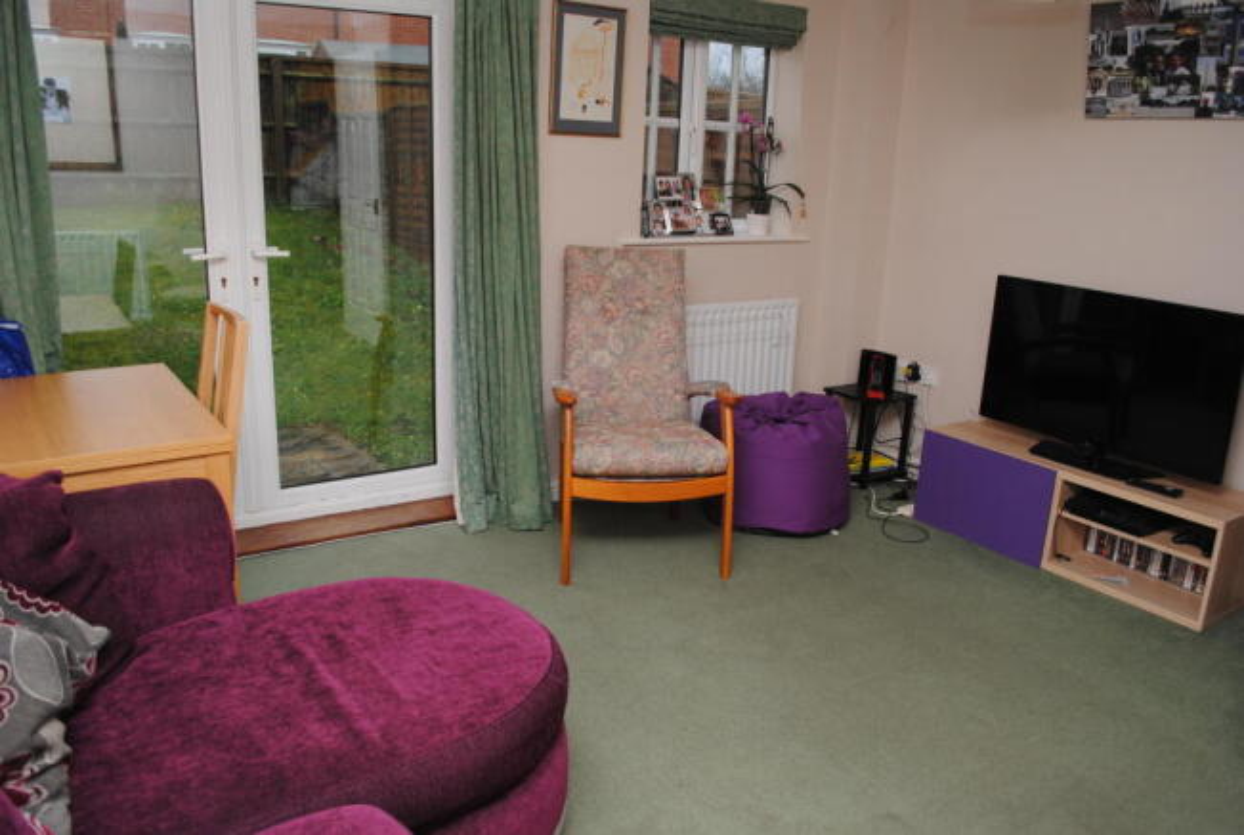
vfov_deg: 48.1
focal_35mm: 27
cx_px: 622
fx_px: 935
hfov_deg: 67.3
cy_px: 418
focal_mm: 18
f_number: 4
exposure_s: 1/60
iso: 200
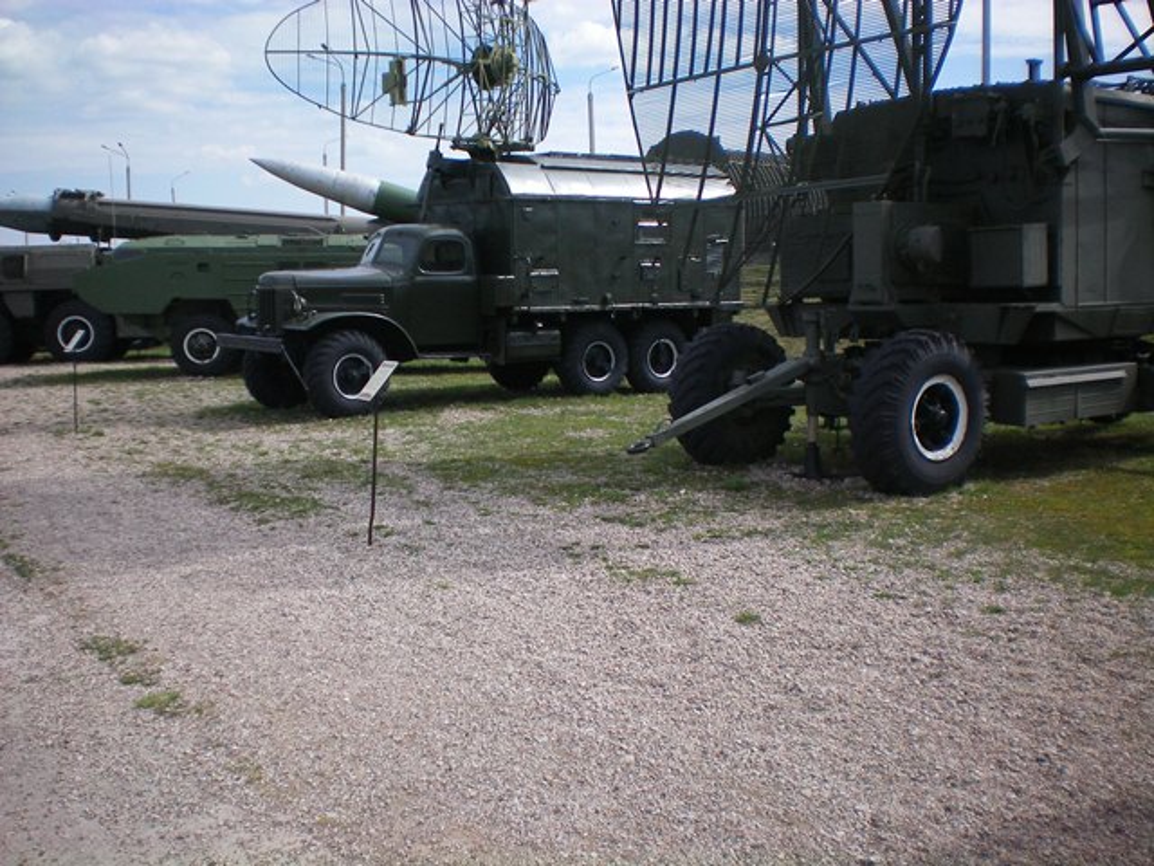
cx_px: 577
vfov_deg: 37.7
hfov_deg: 49.0
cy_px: 433
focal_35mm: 38
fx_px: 1267
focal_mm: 6.3
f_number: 3.1
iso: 64
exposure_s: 1/1000
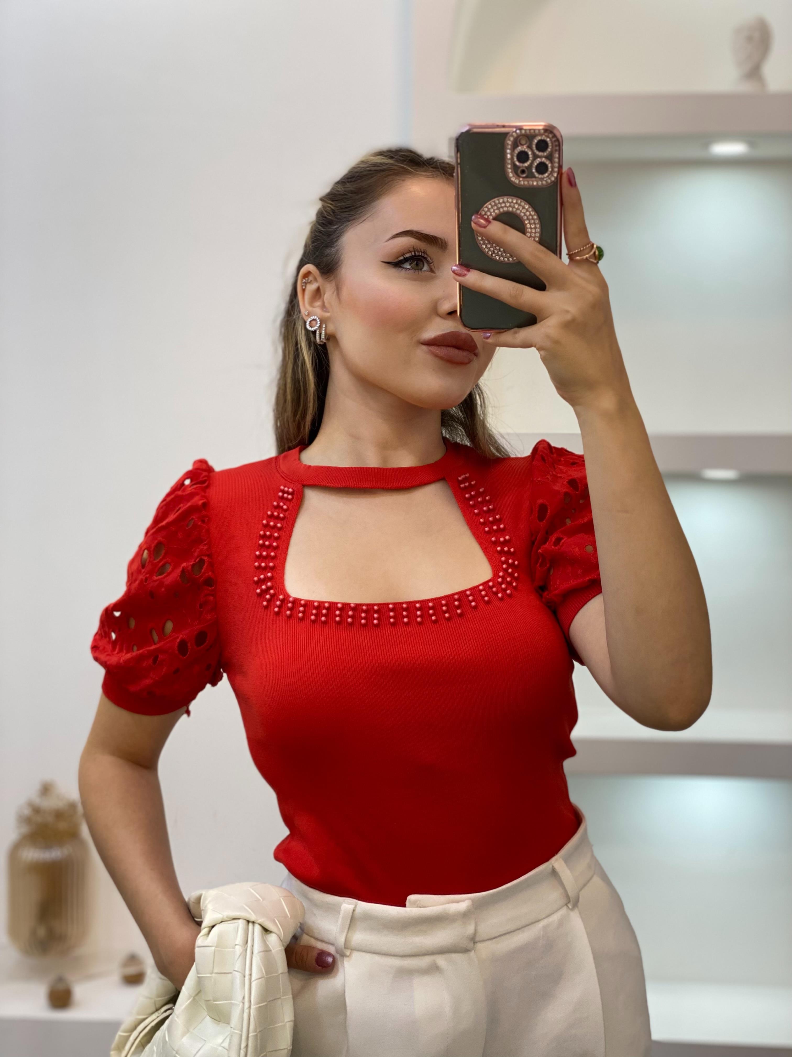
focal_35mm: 52
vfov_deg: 36.8
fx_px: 1586
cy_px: 528
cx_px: 396
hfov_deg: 28.0
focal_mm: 6
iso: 100
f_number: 2
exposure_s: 1/100
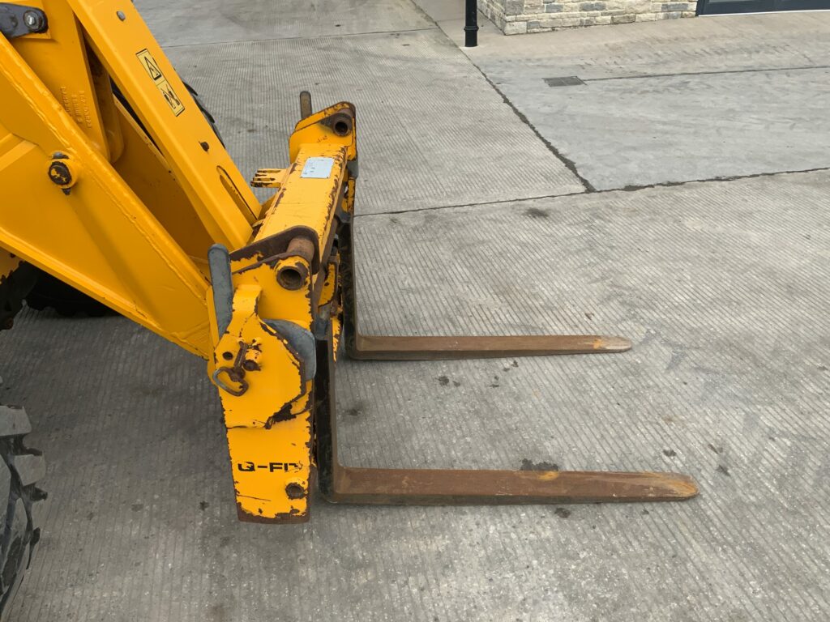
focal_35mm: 29
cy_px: 311
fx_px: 695
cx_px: 415
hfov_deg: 61.7
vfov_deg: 48.2
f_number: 1.8
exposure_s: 1/635
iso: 16
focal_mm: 3
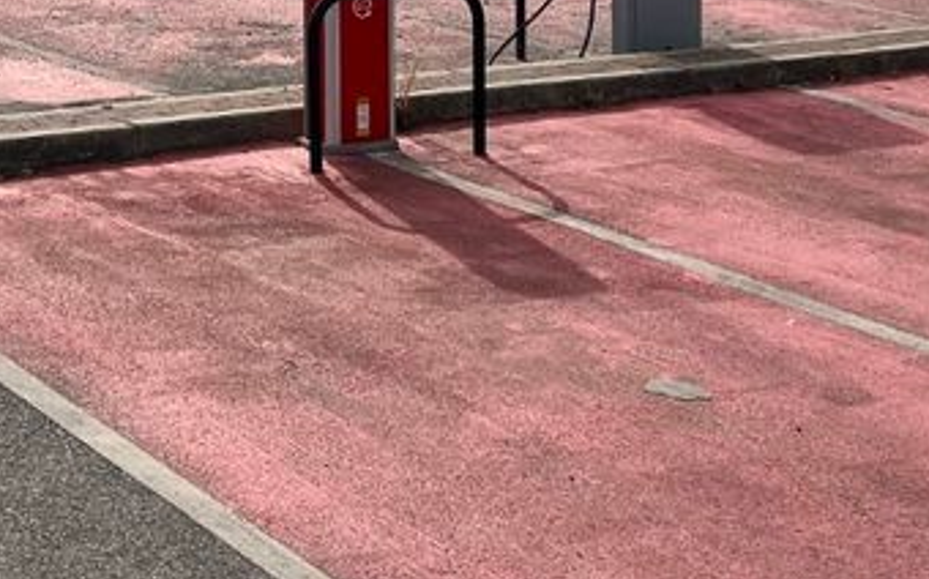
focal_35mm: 90
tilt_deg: +0.1
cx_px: 183
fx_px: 2277
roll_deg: +0.7
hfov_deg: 22.7
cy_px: -173
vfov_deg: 13.9
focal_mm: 5.7
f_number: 1.5
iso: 50
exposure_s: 1/10309
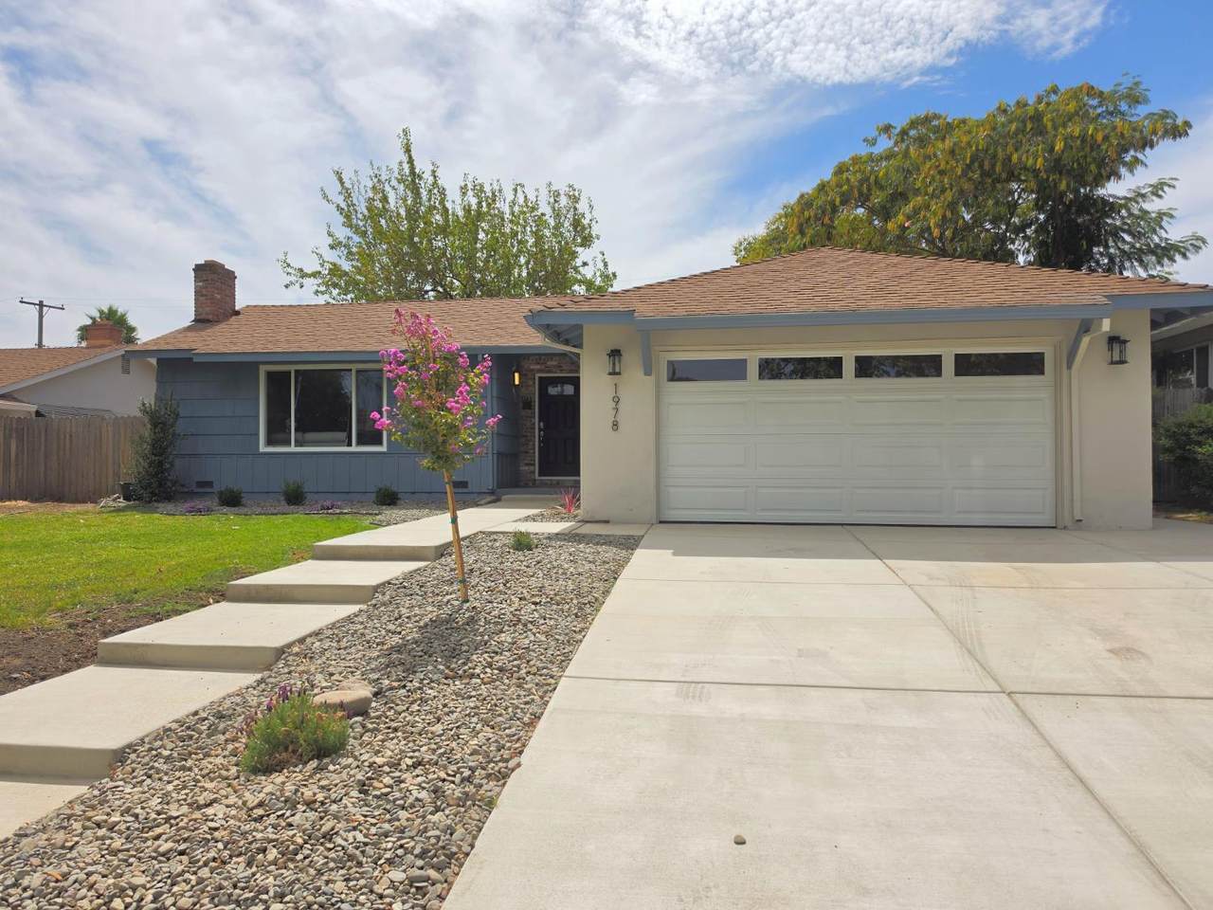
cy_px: 455
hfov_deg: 73.9
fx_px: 806
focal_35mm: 23
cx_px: 606
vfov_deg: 58.9
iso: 40
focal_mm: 6.5
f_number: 1.4
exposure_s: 1/7939
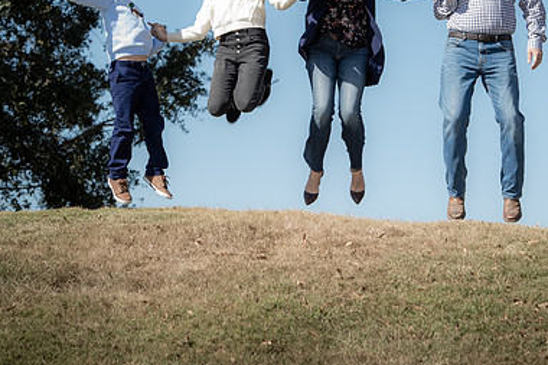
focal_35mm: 168
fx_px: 2556
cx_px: 335
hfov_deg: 12.2
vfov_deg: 8.2
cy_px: 88
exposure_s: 1/250
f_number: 5
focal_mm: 110
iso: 50
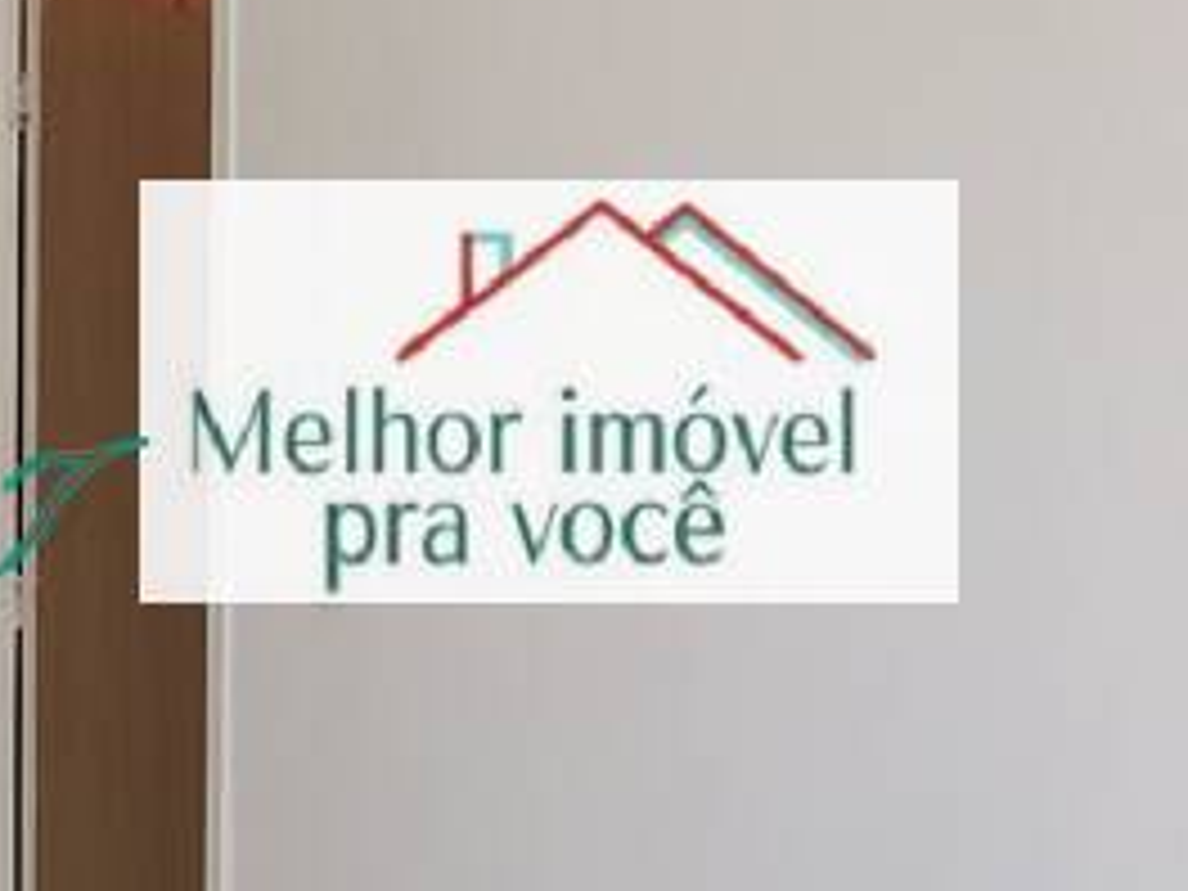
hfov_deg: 27.1
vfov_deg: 20.7
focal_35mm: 71
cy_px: 486
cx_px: 346
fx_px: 2437
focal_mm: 1.8
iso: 64
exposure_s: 1/120
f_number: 2.2
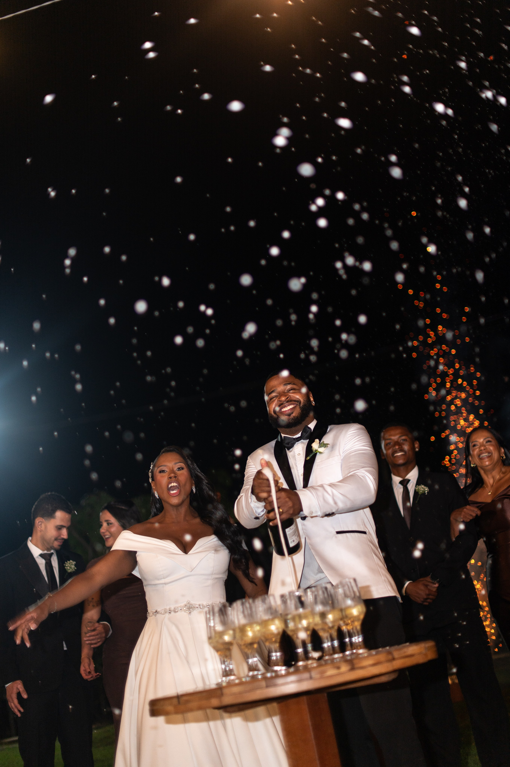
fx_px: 1064
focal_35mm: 50
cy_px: 384
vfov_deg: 39.6
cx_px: 255
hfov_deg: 27.0
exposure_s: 1/200
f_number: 1.4
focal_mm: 50
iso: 640
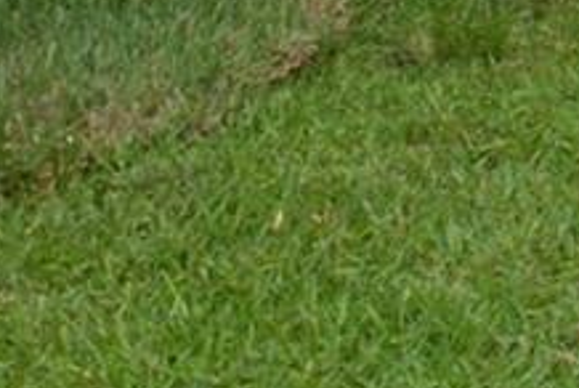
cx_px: 1299
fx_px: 3189
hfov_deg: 9.4
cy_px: -852
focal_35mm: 198
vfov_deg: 6.3
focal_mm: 18
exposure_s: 1/200
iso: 200
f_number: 7.1
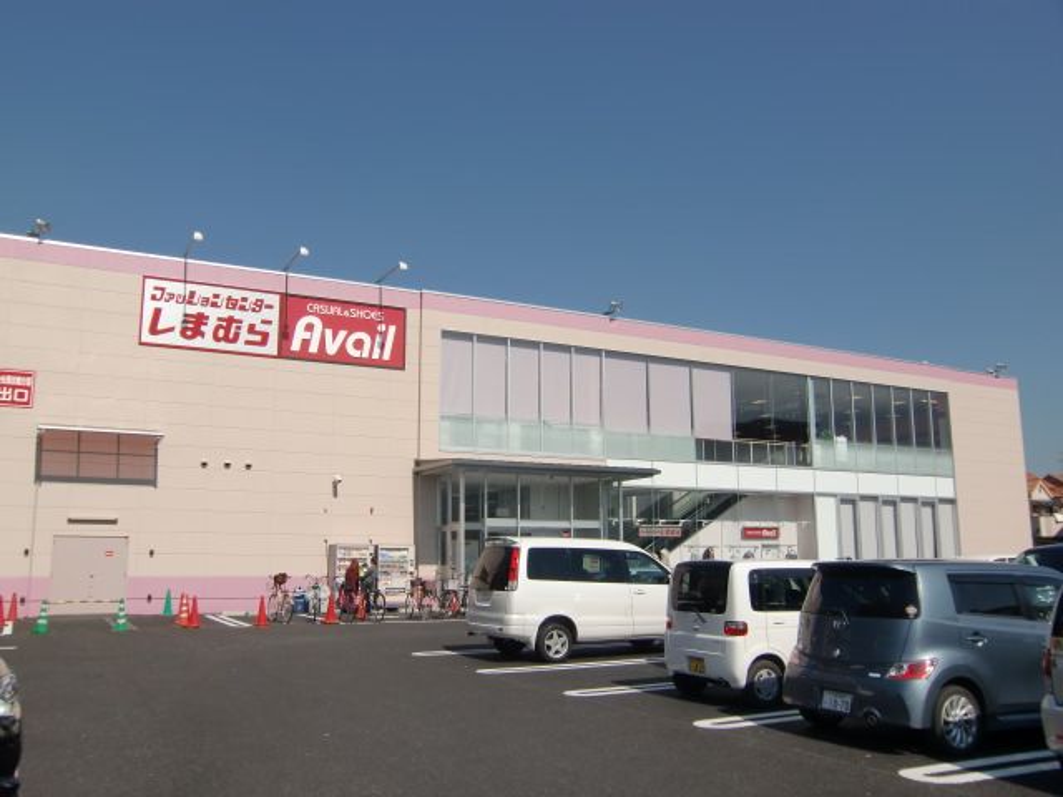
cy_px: 398
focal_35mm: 29
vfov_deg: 48.2
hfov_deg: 61.7
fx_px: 891
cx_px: 532
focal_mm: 5.2
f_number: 7.9
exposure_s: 1/320
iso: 64
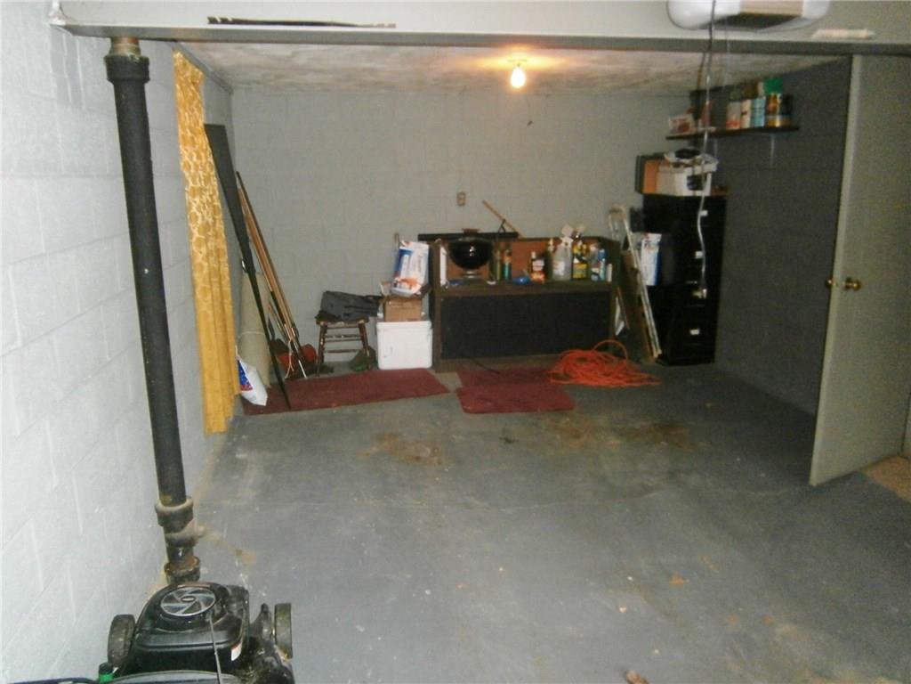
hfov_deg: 67.3
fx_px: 684
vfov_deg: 53.1
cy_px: 342
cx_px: 456
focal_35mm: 26
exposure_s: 1/30
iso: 320
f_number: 2.8
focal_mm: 4.7
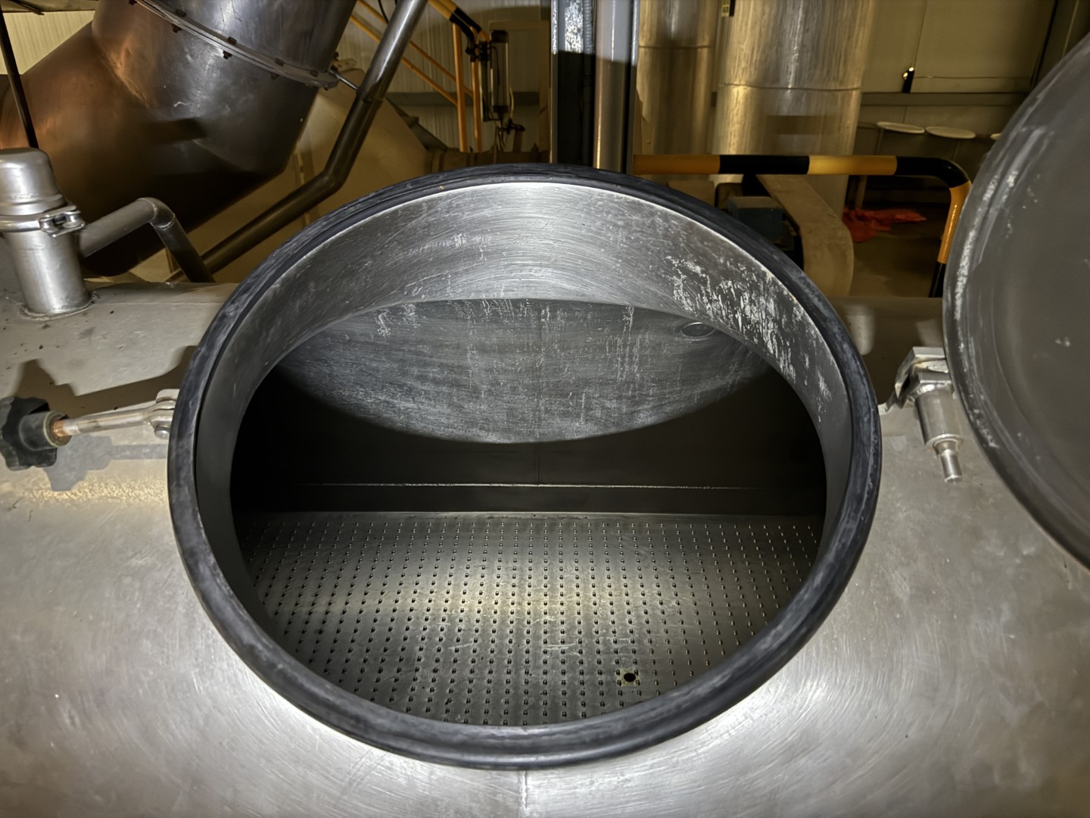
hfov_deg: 71.6
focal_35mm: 24
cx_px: 545
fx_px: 756
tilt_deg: -26.3
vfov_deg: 56.8
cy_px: 409
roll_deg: +0.1
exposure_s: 1/9
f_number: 1.78
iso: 1250
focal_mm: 6.76
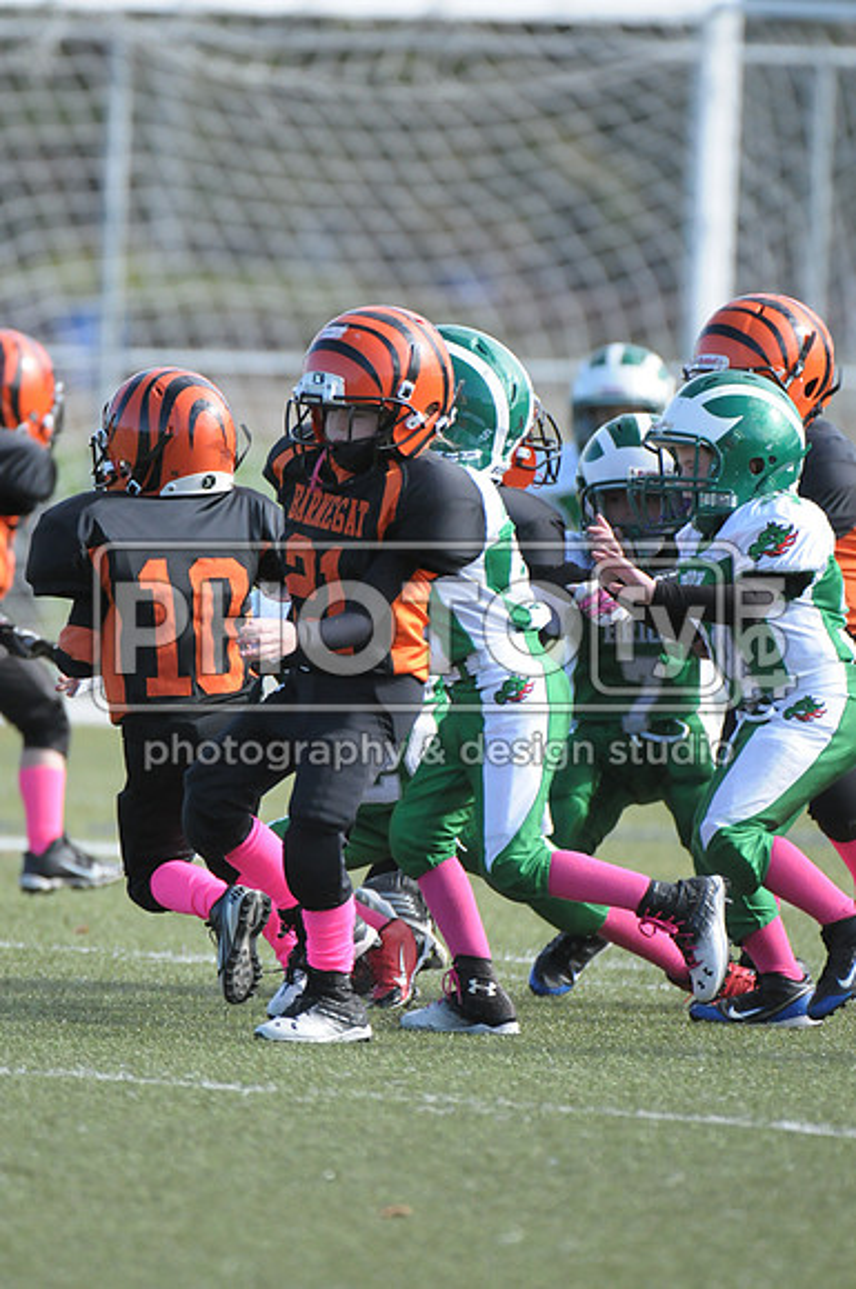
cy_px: 644
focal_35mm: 600
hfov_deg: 2.3
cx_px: 428
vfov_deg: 3.4
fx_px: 21462
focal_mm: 400
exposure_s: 1/4000
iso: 1600
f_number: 4
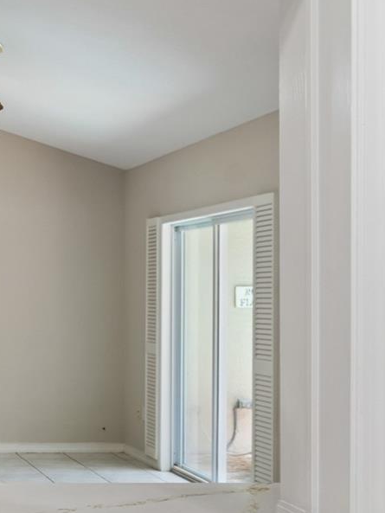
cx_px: -200
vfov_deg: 27.7
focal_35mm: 70
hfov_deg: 18.5
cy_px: 292
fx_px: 1038
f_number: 7.1
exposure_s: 1/13
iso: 100
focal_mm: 18
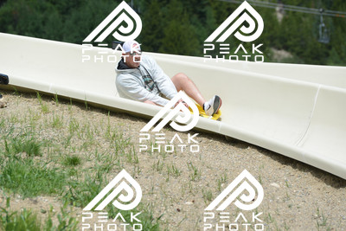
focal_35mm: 195
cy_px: 116
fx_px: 1875
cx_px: 173
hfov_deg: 10.5
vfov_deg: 7.0
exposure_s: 1/1250
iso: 500
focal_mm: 195
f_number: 6.3
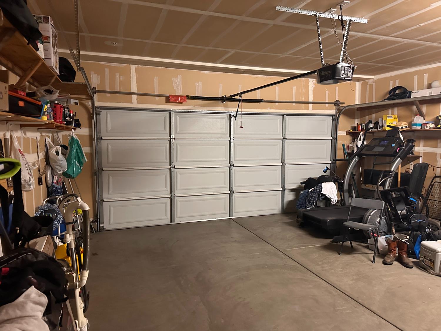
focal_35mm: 24
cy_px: 166
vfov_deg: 56.8
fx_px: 306
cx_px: 220
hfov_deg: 71.6
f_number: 1.78
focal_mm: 6.86
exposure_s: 1/40
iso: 800
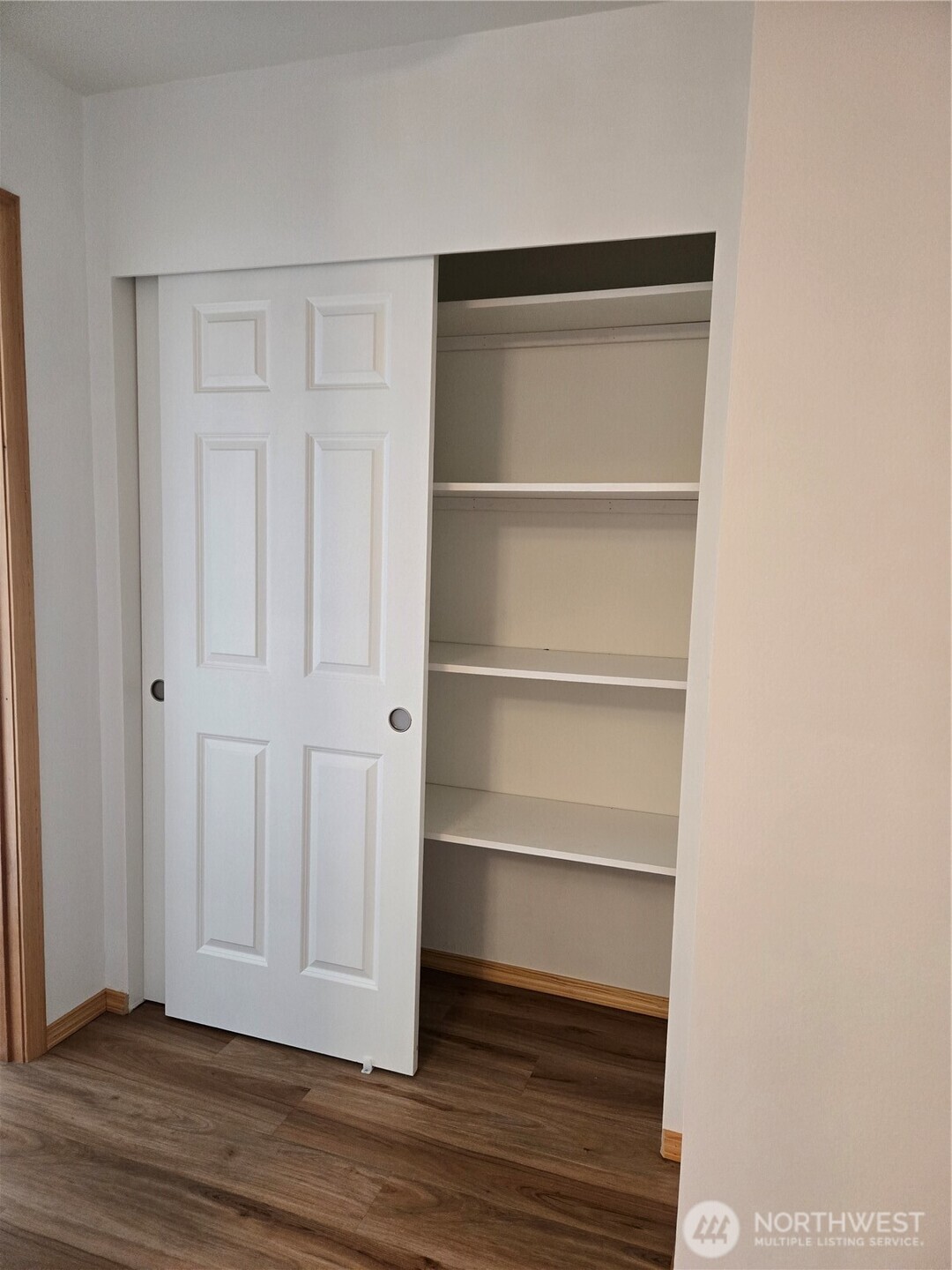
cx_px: 476
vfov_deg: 73.9
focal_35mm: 23
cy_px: 635
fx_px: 843
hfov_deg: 58.9
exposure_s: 1/120
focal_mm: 5.4
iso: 640
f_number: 1.8
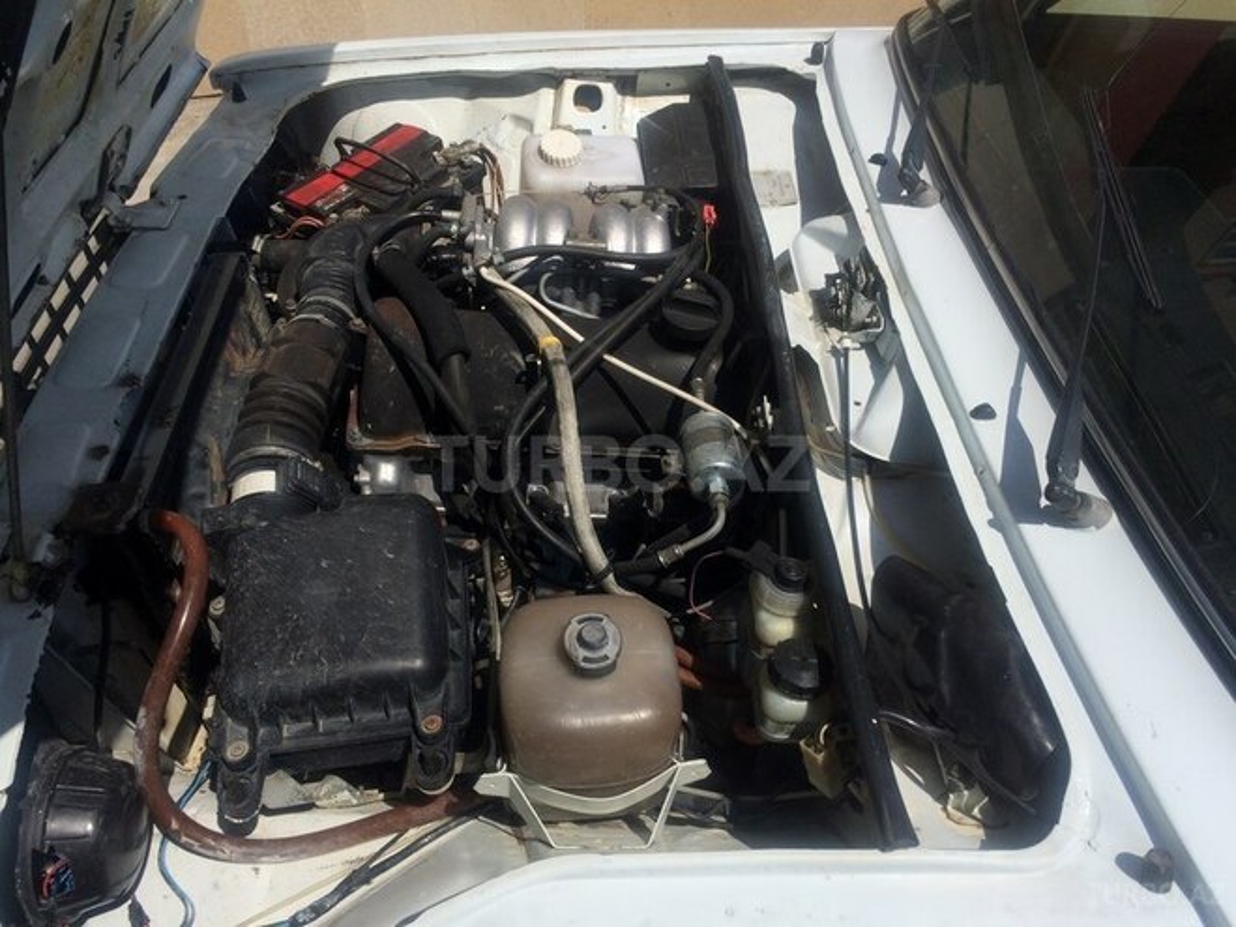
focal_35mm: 29
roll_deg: -0.6
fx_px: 1035
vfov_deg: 48.2
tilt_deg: -40.6
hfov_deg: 61.7
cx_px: 618
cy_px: 464
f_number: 2.2
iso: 32
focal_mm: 4.15
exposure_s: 1/4566
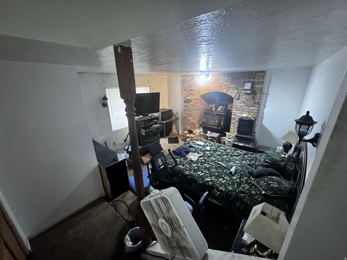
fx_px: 140
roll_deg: +0.1
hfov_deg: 102.1
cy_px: 130
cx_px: 174
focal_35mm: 14
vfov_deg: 85.7
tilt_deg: -19.1
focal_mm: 2.22
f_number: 2.2
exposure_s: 1/60
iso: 1000
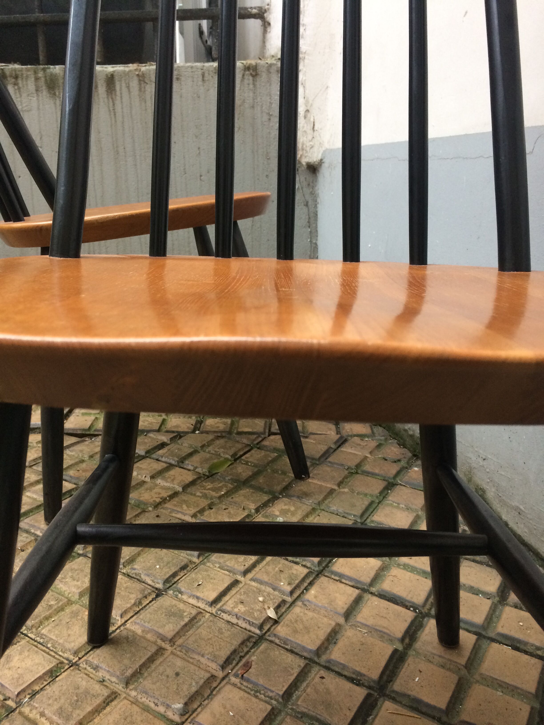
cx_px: 272
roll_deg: -2.0
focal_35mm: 29
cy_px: 362
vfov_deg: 61.7
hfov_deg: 48.2
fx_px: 608
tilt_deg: -18.6
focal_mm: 4.15
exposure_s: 1/33
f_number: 2.2
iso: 80
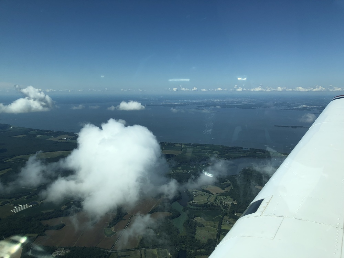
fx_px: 278
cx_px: 172
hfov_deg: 63.4
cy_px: 129
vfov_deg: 49.7
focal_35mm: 28
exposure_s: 1/3247
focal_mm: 4
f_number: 1.8
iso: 25
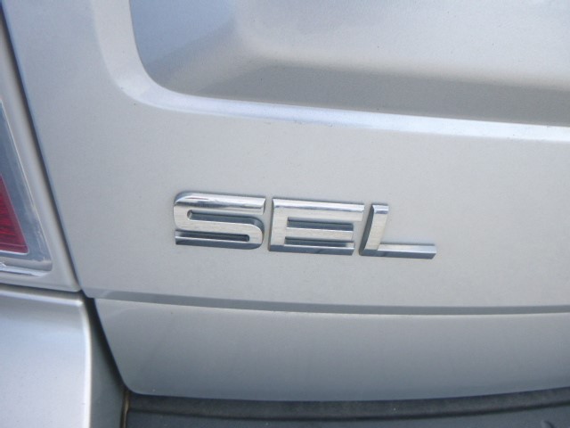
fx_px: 412
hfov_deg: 69.4
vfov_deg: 54.9
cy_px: 214
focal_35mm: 25
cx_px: 285
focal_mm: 4.5
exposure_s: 1/100
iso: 100
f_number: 3.9
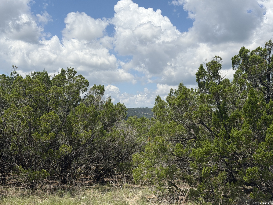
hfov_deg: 39.7
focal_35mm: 48
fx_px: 379
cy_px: 102
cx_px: 136
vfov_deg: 30.3
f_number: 1.78
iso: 64
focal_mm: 6.76
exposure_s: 1/7143
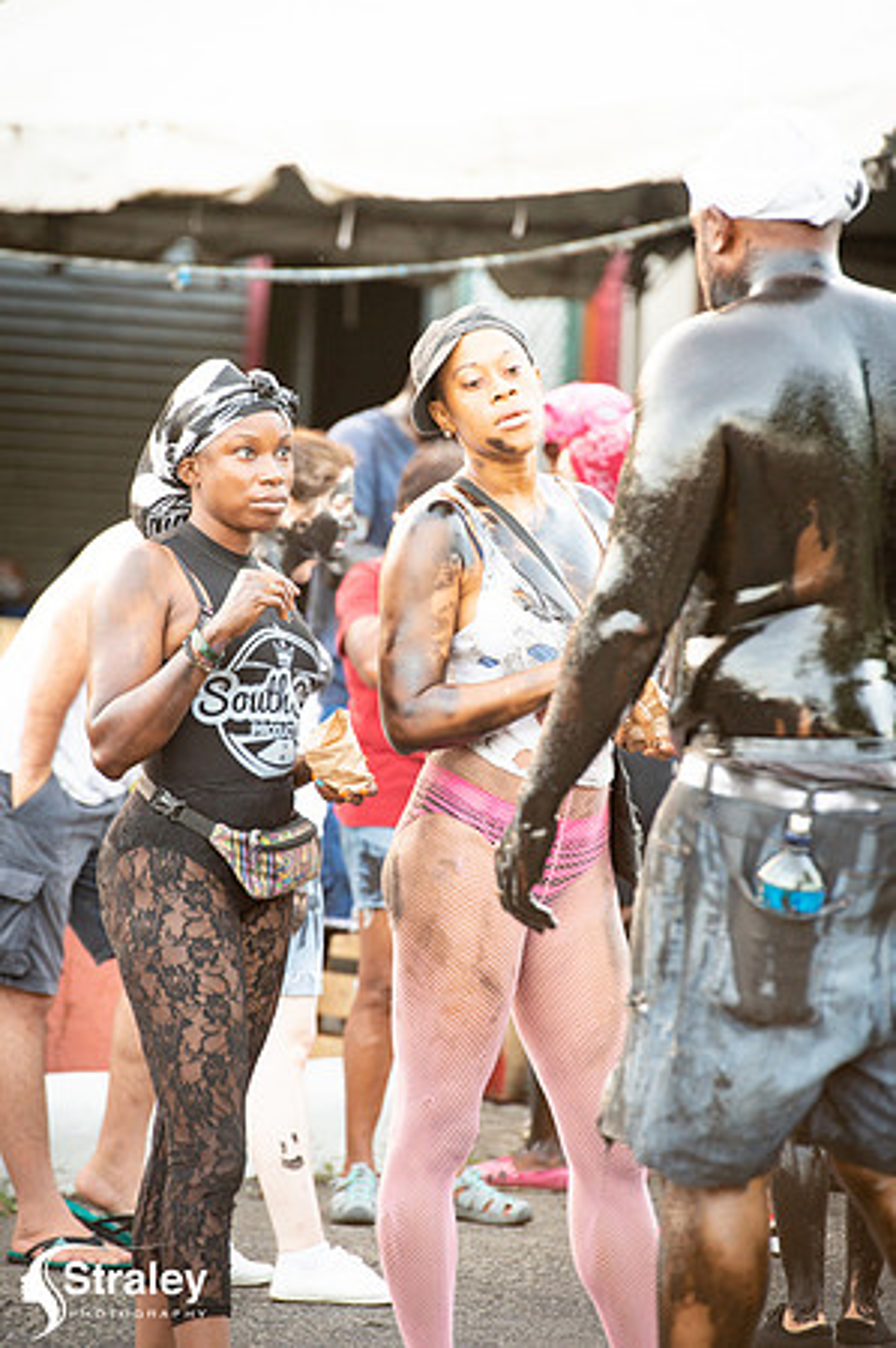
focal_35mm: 200
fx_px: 7483
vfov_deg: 10.3
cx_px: 448
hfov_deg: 6.9
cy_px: 674
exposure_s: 1/200
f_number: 5
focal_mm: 200
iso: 1250
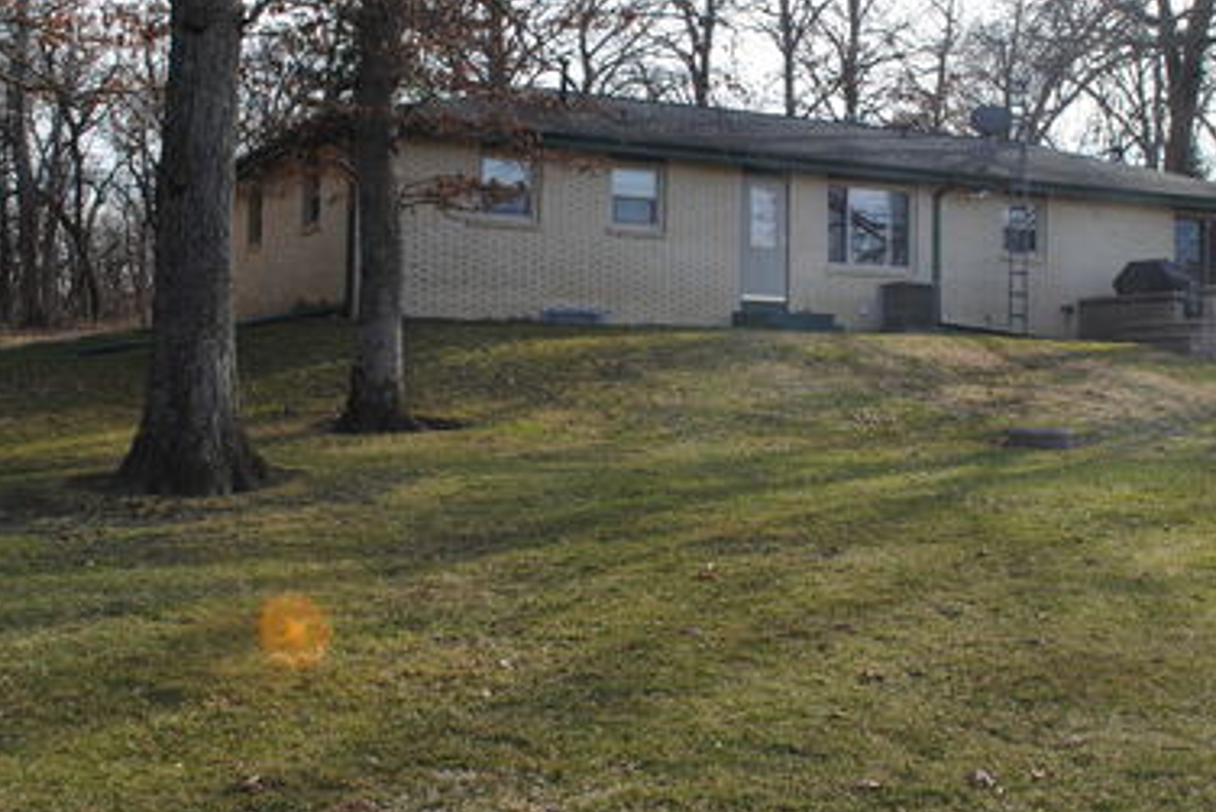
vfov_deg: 29.2
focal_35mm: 46
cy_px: 307
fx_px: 1554
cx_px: 699
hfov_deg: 42.6
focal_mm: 18
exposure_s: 1/200
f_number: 6.3
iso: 100
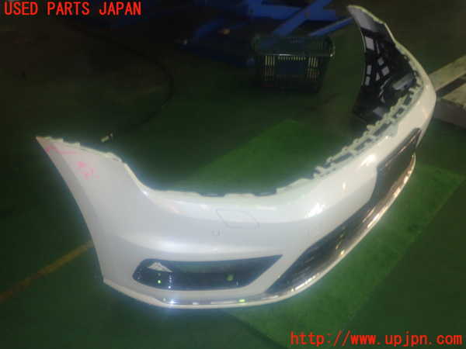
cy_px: 174
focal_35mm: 35
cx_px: 233
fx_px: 471
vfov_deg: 40.7
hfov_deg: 52.6
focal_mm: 6.42
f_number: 2.6
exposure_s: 1/30
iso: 320
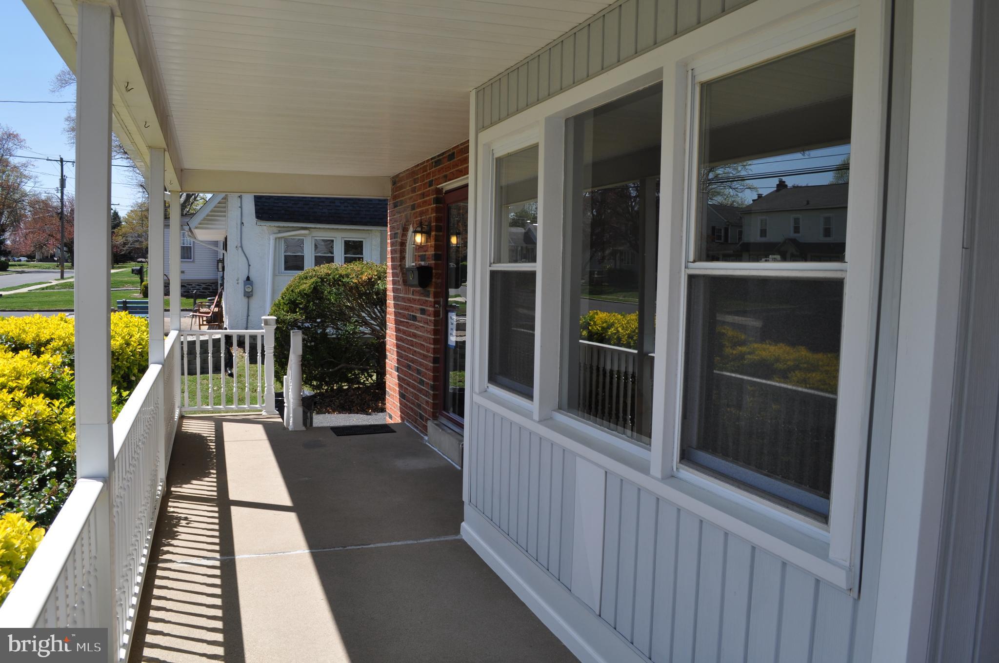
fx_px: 748
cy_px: 332
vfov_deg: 47.8
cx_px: 500
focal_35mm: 27
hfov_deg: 67.4
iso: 200
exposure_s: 1/320
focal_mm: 18
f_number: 9
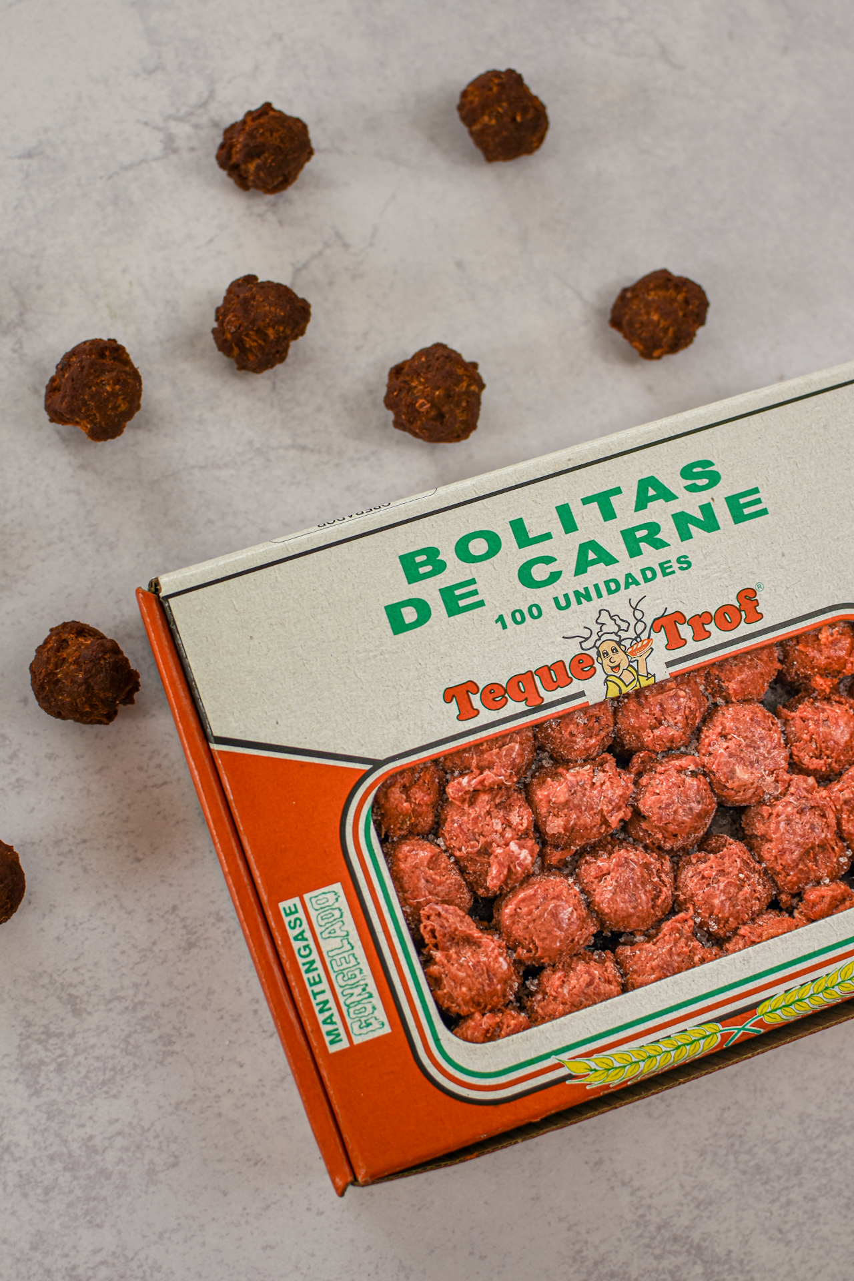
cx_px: 427
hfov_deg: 25.8
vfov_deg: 37.9
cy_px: 640
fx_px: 1868
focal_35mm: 52
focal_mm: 35
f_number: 3.5
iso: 160
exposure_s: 1/60
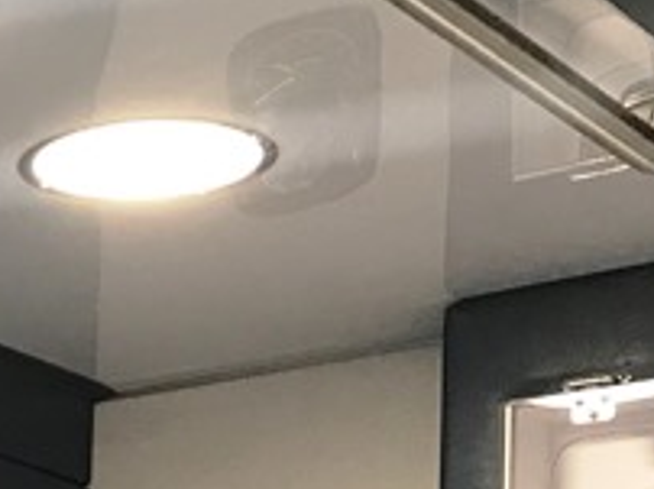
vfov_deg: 9.6
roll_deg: -1.4
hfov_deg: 12.3
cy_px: 1014
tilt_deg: +3.5
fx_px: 2680
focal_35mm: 142
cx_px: -651
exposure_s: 1/30
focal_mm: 3.99
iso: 20
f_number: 1.8
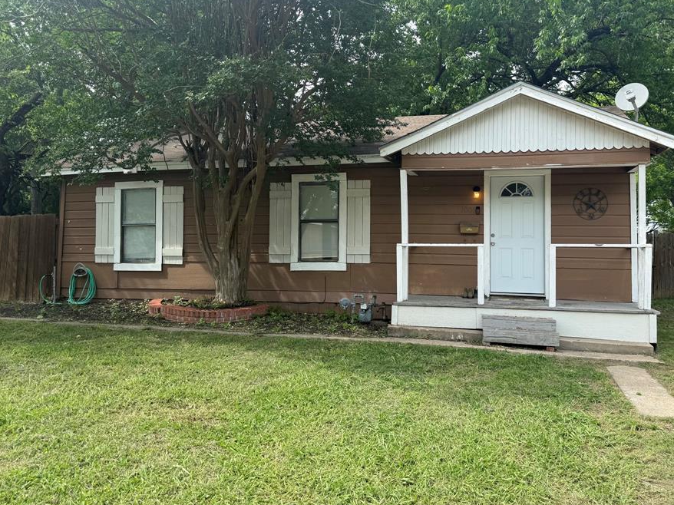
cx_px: 380
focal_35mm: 28
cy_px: 225
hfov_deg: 63.2
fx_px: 545
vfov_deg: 49.6
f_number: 1.78
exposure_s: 1/1385
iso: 80
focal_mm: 6.76
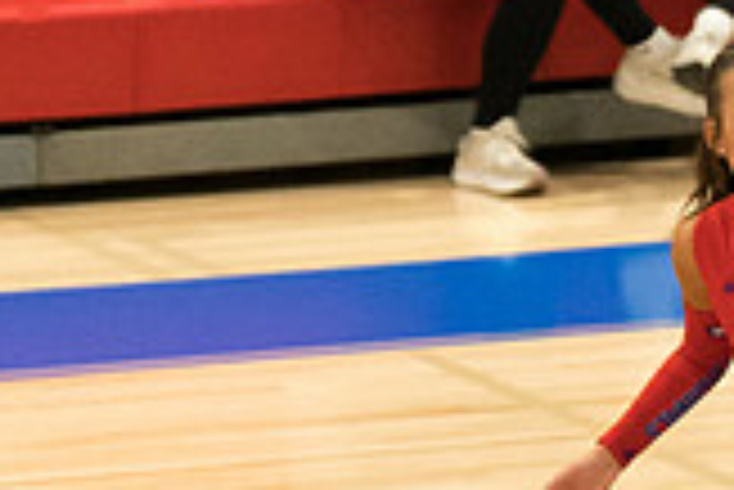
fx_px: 12407
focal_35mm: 608
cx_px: 856
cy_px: 549
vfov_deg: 2.3
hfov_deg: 3.4
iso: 4000
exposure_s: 1/1000
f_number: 2.8
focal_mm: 94
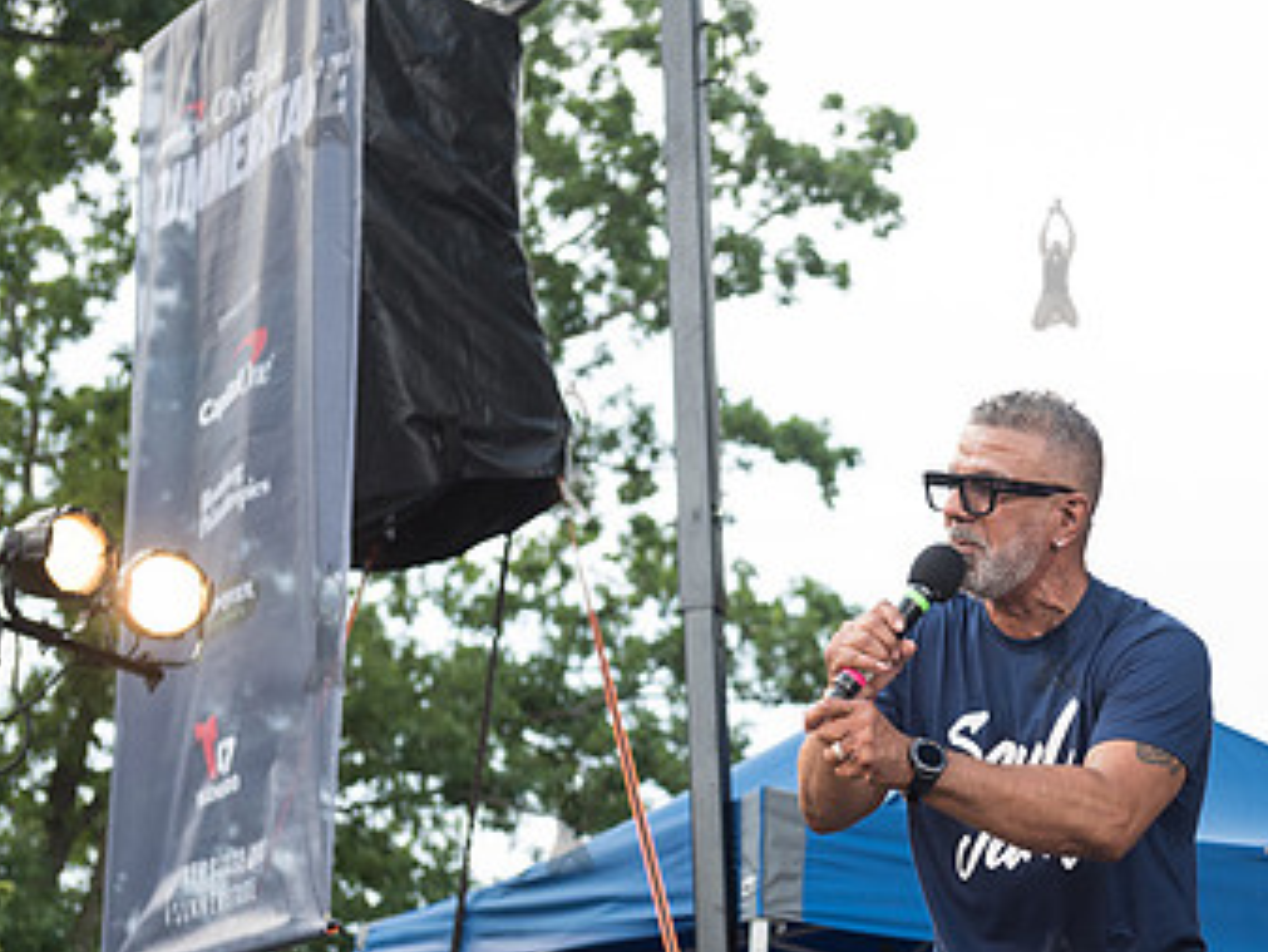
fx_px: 3518
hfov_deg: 20.2
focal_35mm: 96
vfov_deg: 15.4
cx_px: 1054
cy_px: 627
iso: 250
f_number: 4
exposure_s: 1/160
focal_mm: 58
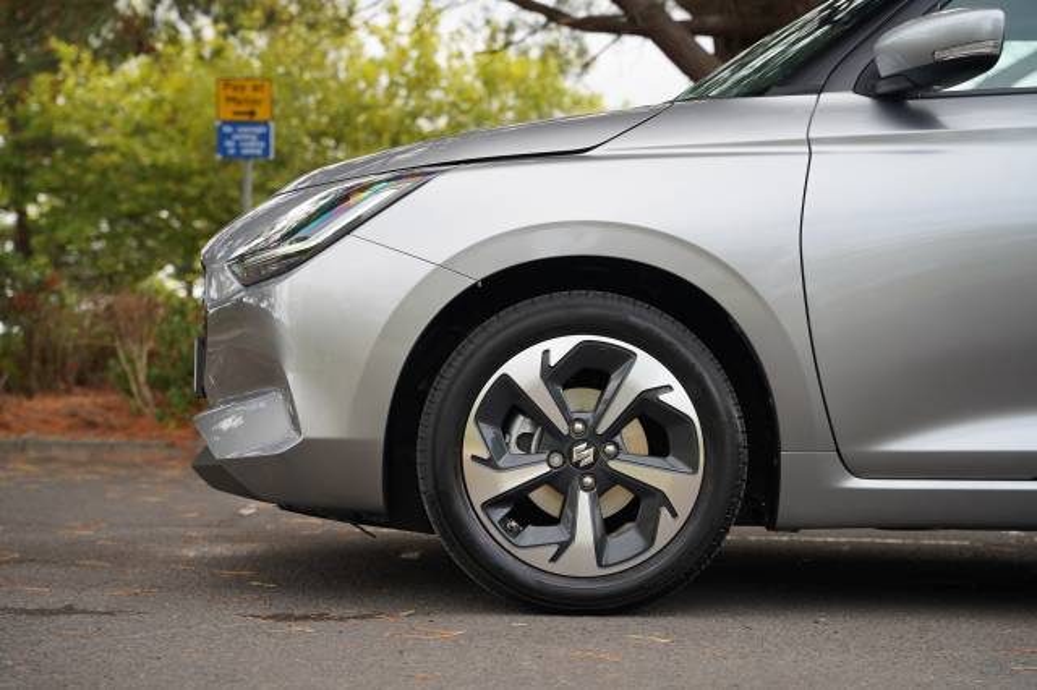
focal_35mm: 62
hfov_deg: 32.4
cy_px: 345
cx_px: 518
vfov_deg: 21.9
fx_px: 1785
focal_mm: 62
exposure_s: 1/160
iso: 125
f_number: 4
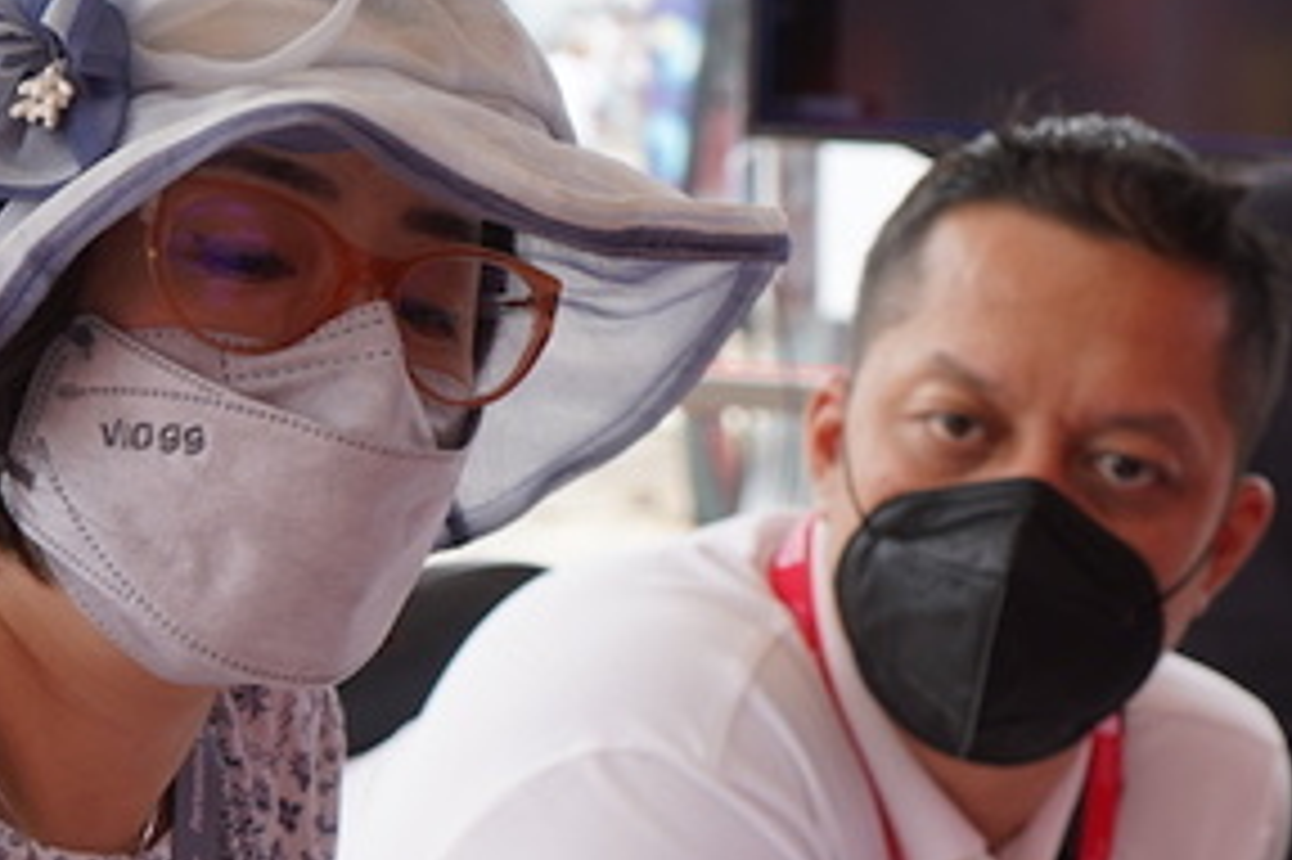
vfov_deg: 10.8
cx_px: 986
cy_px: 621
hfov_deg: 16.1
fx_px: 4555
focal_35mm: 127
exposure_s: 1/160
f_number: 4.5
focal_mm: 38
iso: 100
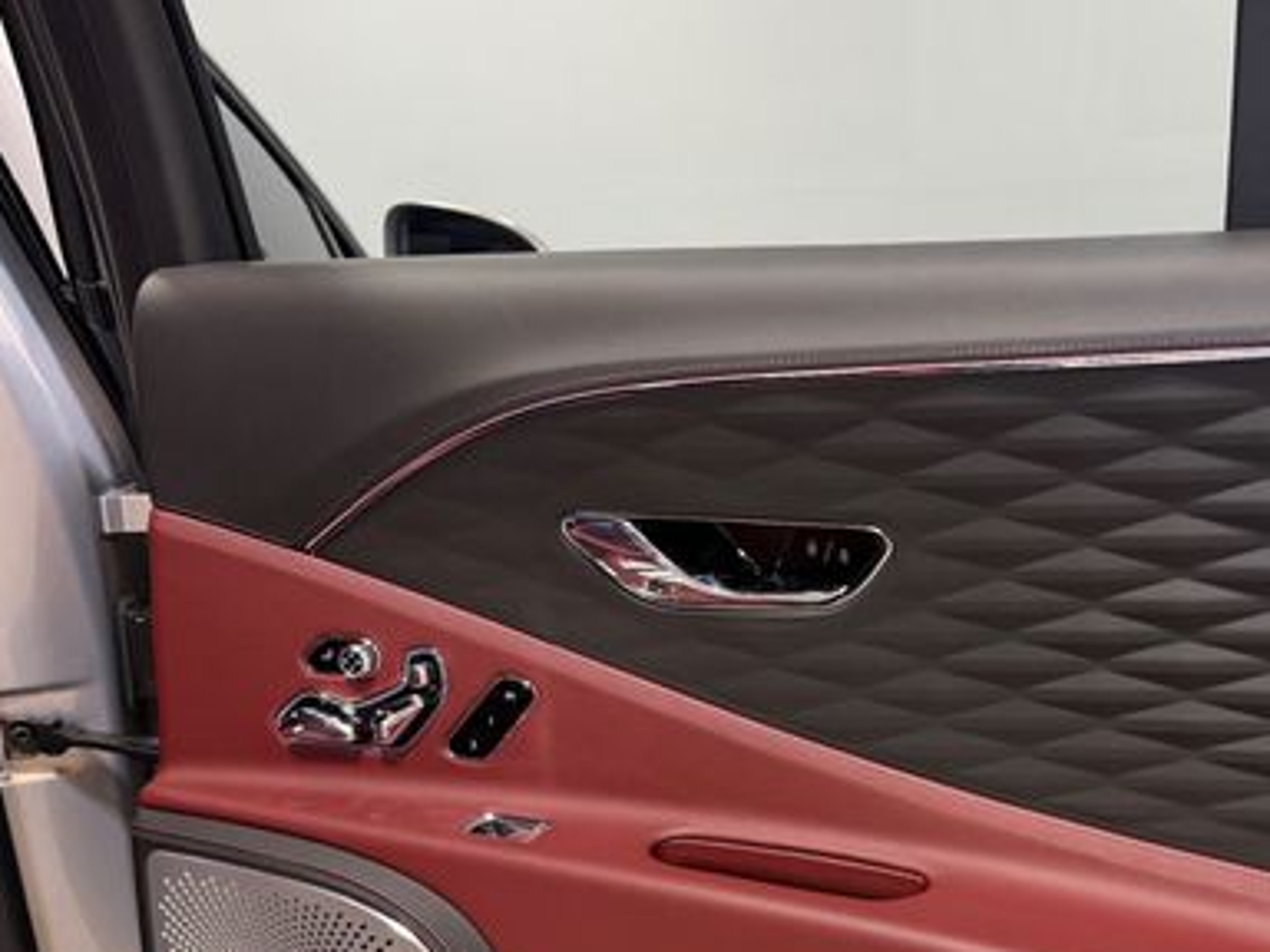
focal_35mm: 40
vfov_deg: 35.4
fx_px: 1468
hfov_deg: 44.3
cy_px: 681
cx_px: 1032
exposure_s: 1/120
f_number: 1.78
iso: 160
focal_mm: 6.76
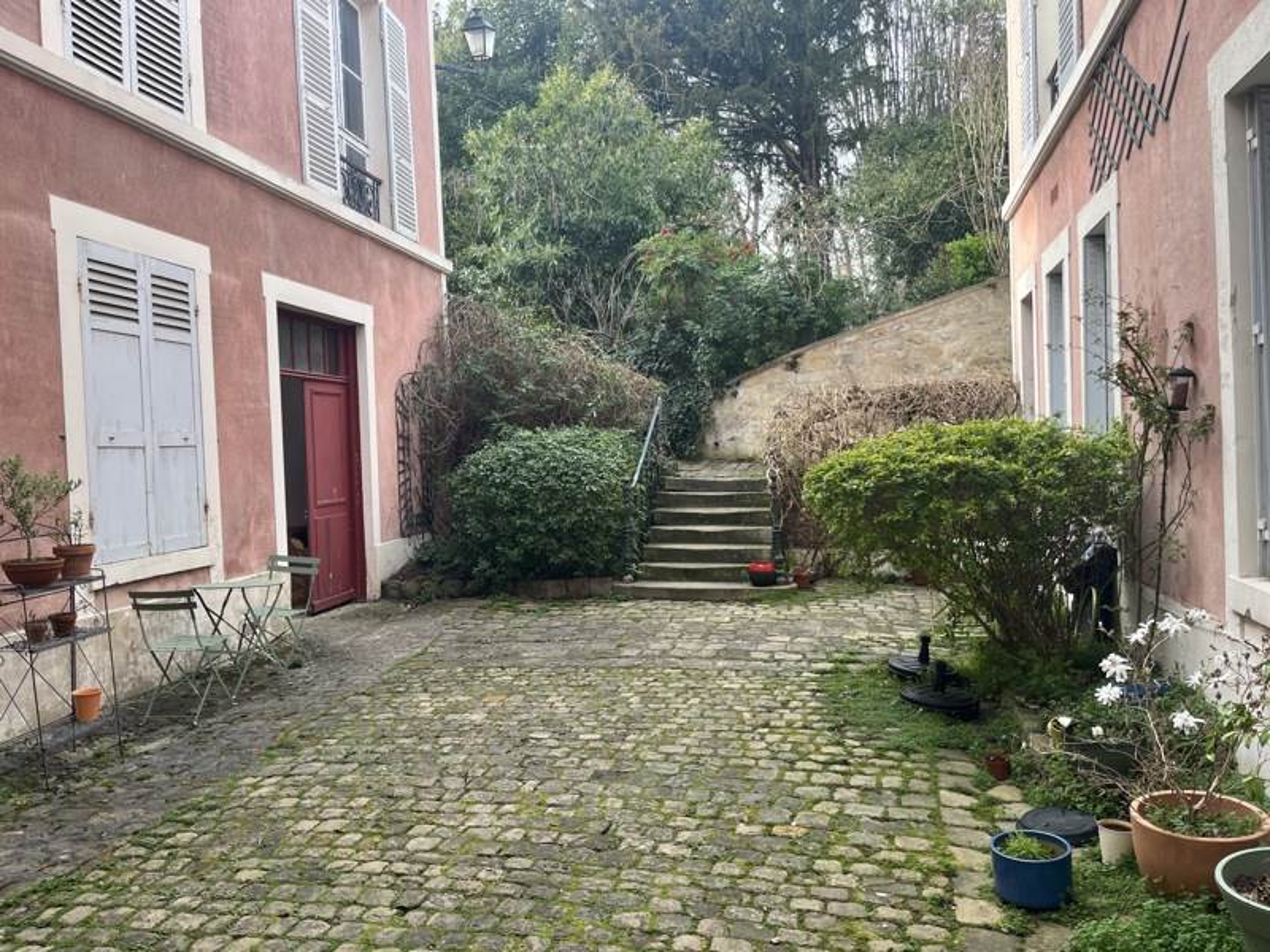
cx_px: 635
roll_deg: +1.1
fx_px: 954
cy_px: 476
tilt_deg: -1.6
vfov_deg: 53.1
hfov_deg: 67.3
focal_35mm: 26
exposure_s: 1/223
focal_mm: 5.1
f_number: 1.6
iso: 40
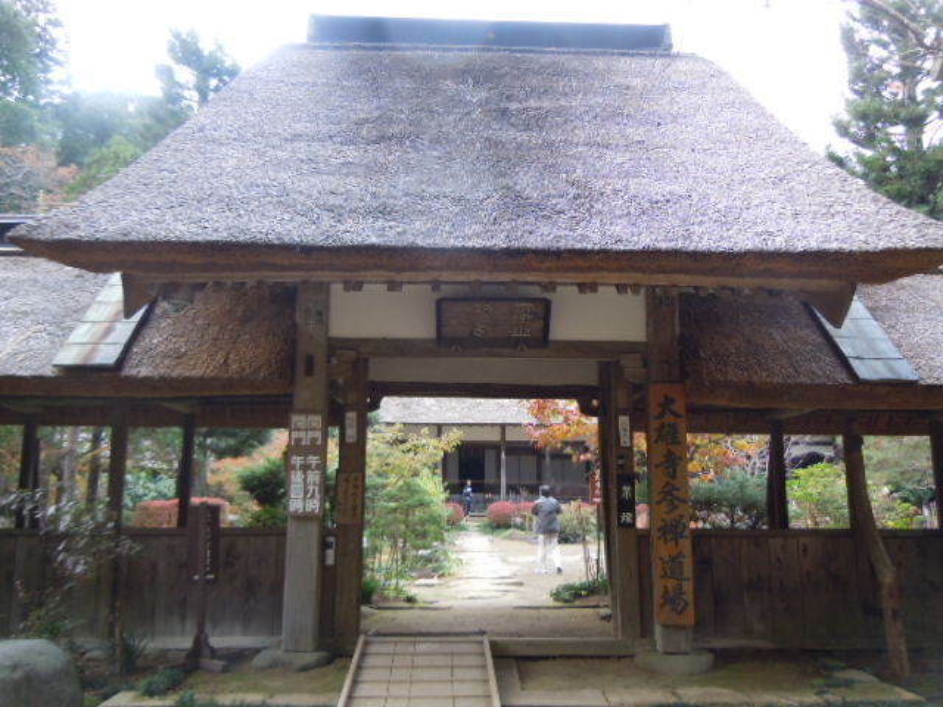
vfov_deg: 46.8
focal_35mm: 30
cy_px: 354
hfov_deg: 60.0
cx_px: 472
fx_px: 817
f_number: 3.5
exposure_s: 1/60
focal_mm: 5.4
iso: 250
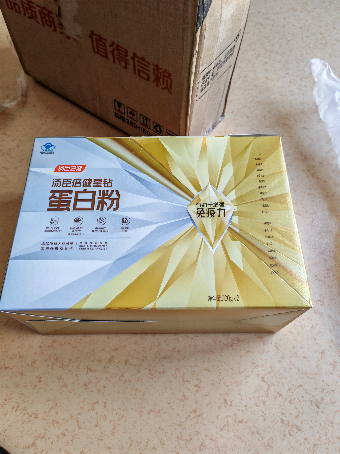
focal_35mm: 27
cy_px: 227
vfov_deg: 65.3
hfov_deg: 51.4
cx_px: 170
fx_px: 354
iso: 200
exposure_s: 1/100
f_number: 1.95
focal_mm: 5.52
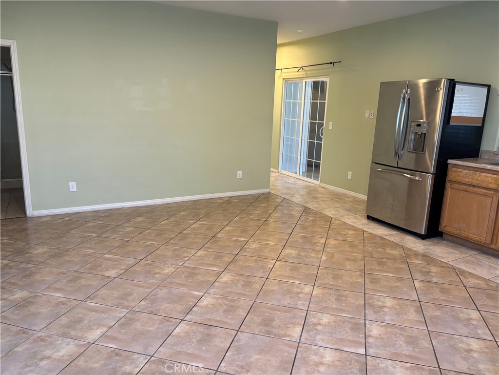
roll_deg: -1.8
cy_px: 188
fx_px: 375
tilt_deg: -12.8
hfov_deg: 67.3
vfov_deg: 53.1
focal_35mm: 26
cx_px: 250
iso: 125
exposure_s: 1/60
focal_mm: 5.96
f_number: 1.6
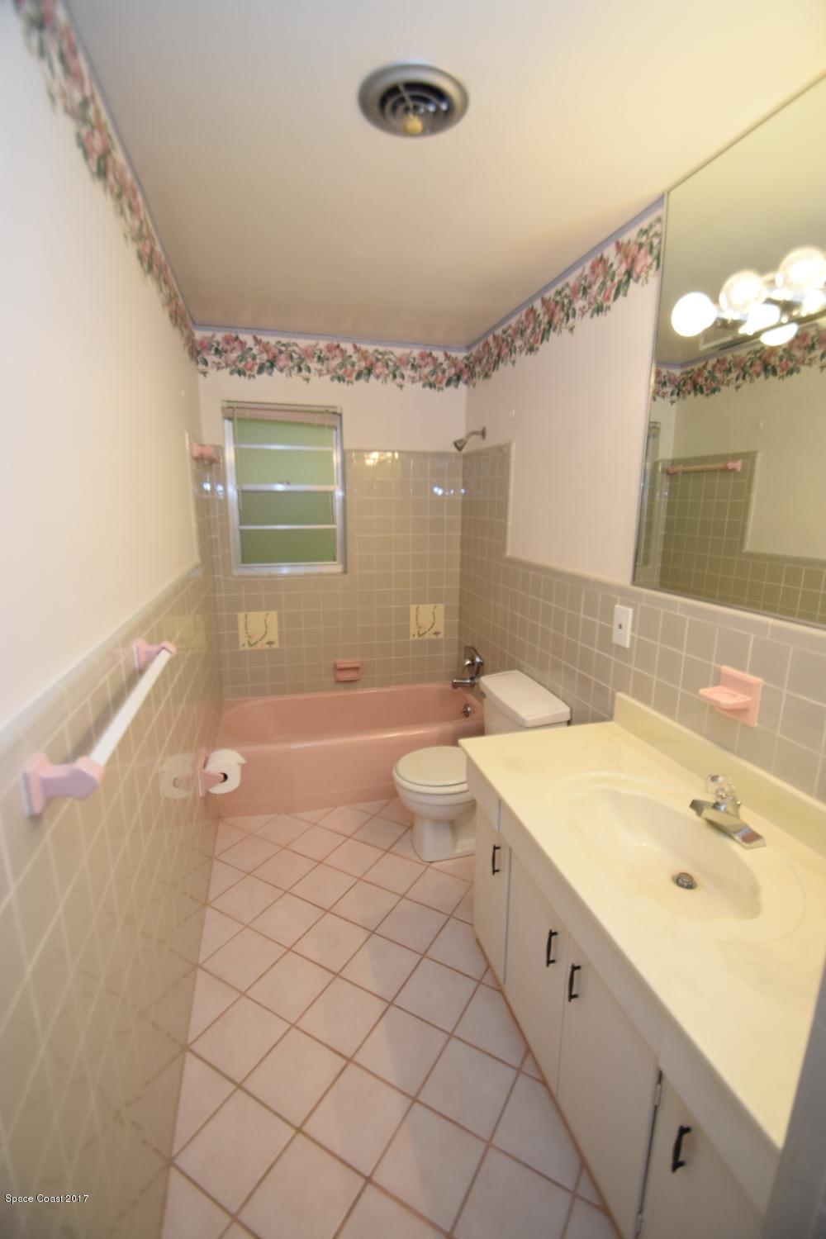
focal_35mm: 15
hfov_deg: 77.3
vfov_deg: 100.4
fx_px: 516
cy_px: 620
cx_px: 413
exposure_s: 1/60
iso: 640
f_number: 4
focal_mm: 10
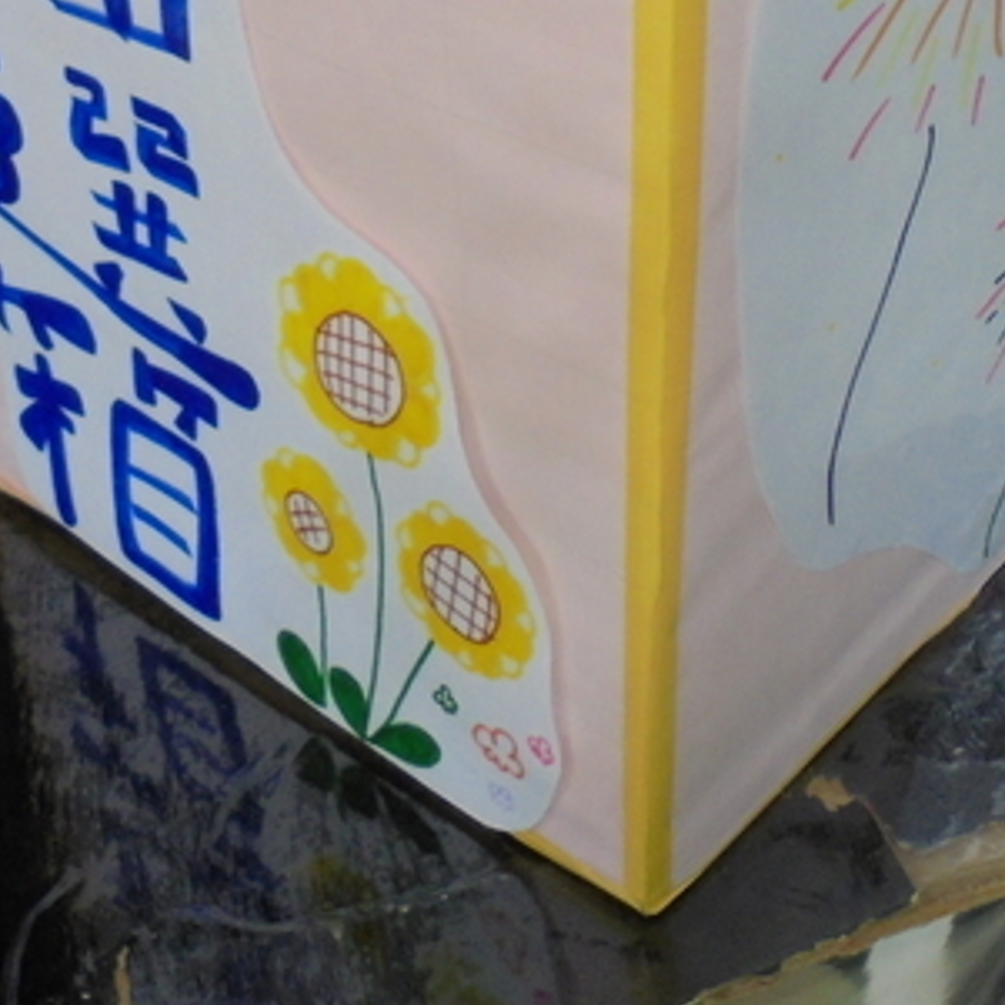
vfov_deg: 27.2
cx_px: 541
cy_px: 114
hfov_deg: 28.1
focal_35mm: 61
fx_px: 2004
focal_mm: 4.6
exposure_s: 1/30
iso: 250
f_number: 3.5
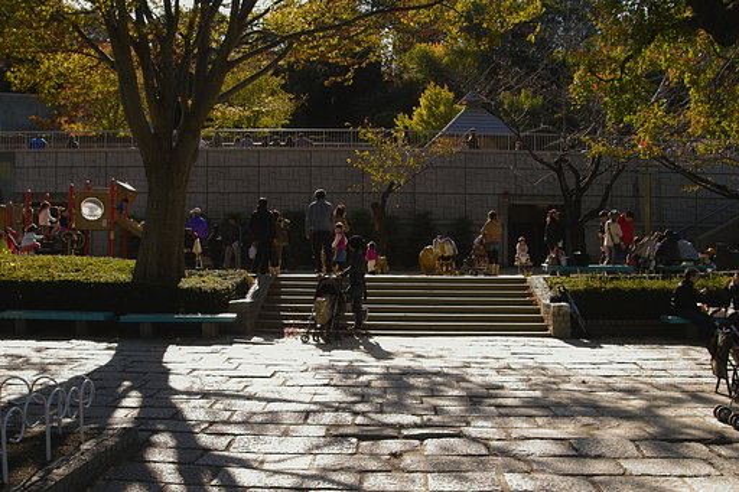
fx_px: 698
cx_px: 370
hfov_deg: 55.8
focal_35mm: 34
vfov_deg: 38.9
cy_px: 246
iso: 100
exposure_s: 1/50
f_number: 8
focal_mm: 20
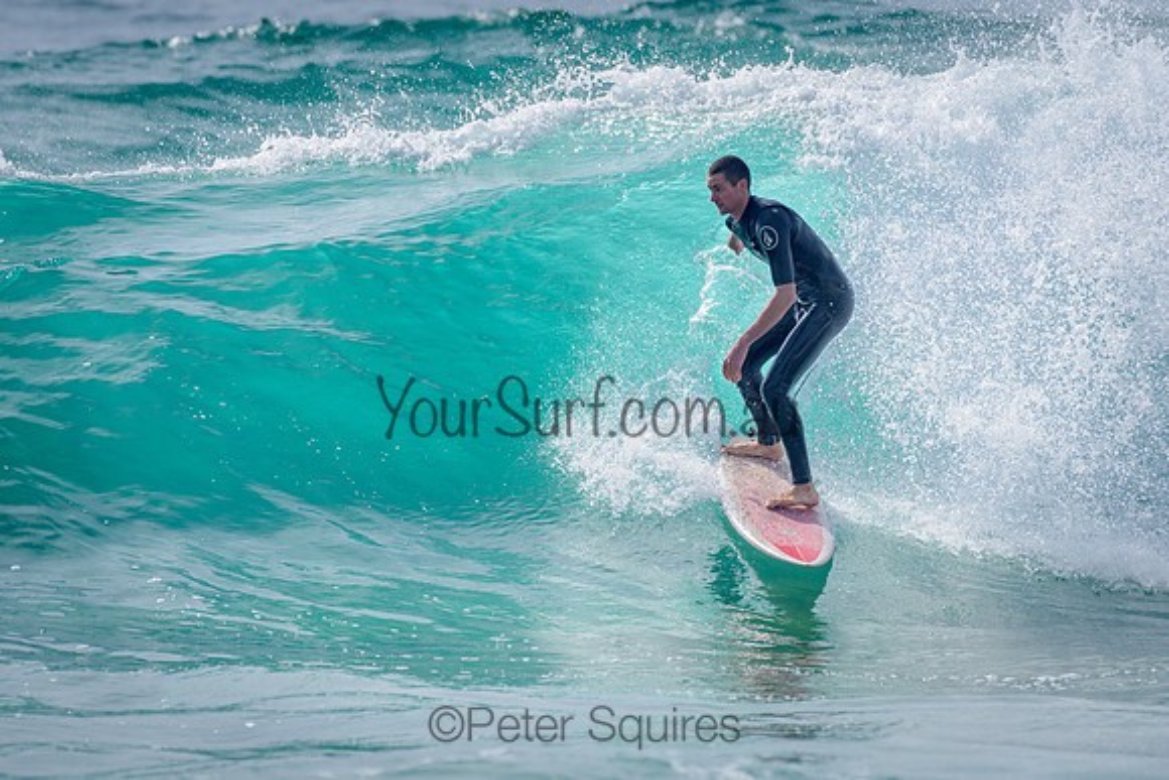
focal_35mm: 613
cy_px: 372
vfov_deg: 2.2
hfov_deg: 3.4
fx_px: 19909
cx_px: 607
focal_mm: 500
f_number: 5.6
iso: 110
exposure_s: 1/2000
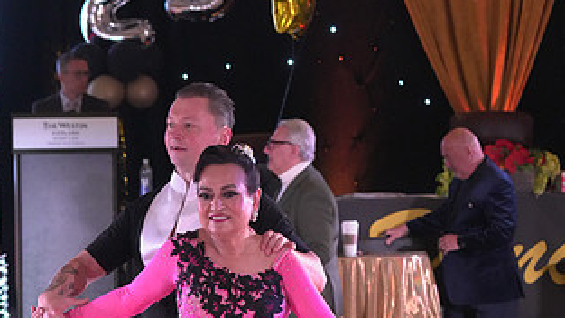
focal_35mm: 175
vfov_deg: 6.9
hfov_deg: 12.3
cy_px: 430
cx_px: 254
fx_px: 2622
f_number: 5.6
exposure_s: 1/320
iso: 6400
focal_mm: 90
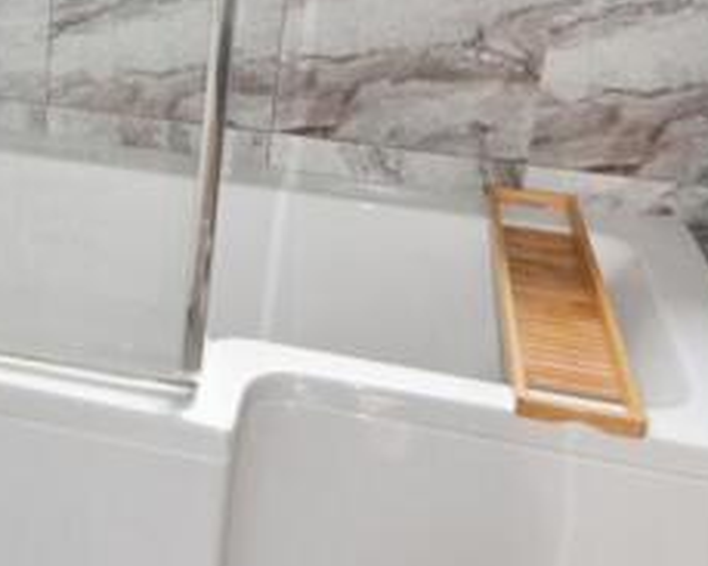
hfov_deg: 39.0
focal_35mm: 44
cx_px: 82
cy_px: 302
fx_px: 929
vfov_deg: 33.9
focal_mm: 11
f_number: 2.8
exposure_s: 1/60
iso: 1100
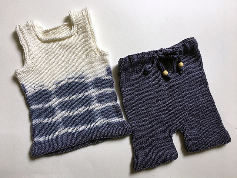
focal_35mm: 29
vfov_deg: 48.2
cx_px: 118
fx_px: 199
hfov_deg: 61.7
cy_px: 89
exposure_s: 1/15
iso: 64
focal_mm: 4.15
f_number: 2.2
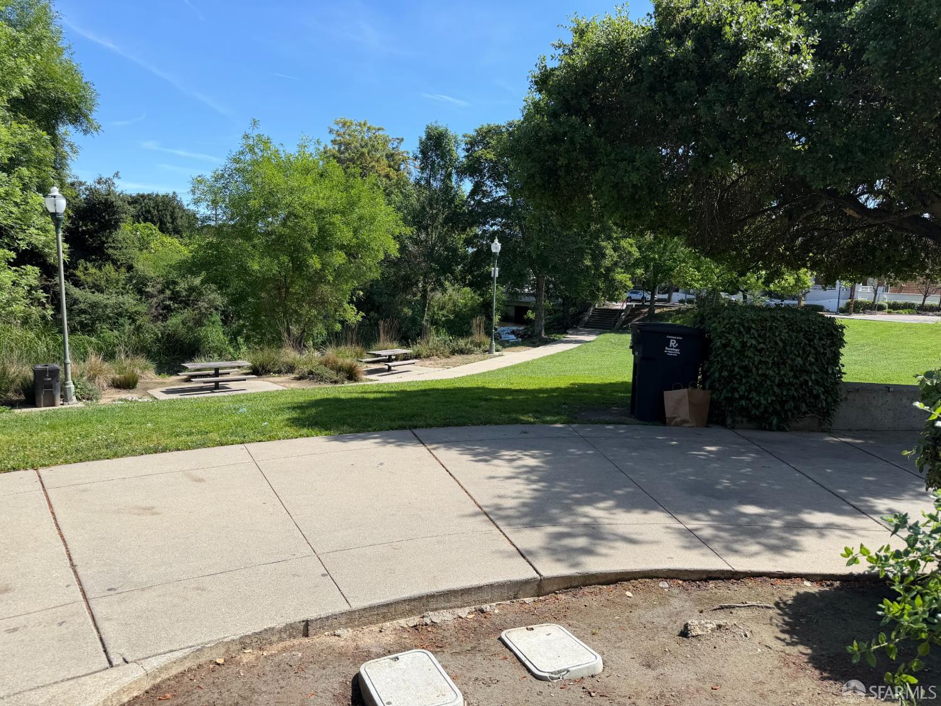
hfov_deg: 71.6
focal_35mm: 24
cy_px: 353
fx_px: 652
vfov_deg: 56.8
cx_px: 470
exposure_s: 1/2801
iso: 80
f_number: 1.78
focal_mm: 6.76
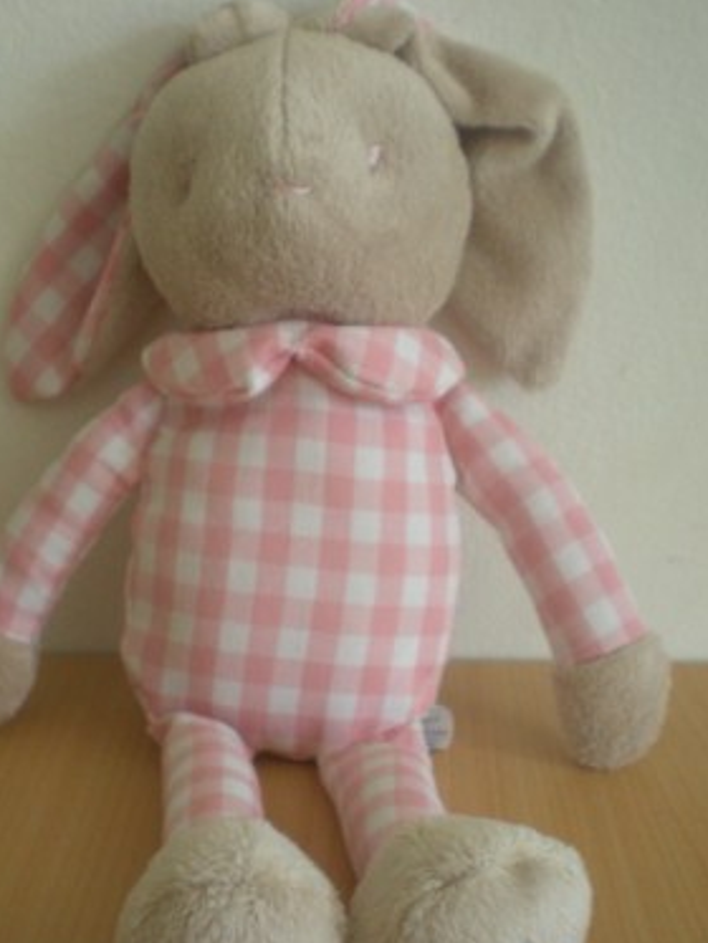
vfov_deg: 36.1
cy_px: 533
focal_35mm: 53
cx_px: 281
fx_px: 1445
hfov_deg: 27.5
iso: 200
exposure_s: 1/41.3
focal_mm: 6.3
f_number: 3.1
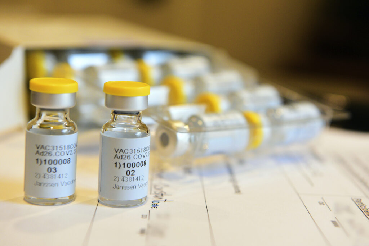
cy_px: 123
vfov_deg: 19.5
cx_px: 184
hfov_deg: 28.8
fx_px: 718
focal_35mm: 70
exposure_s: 1/125
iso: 3200
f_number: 6.3
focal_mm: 70
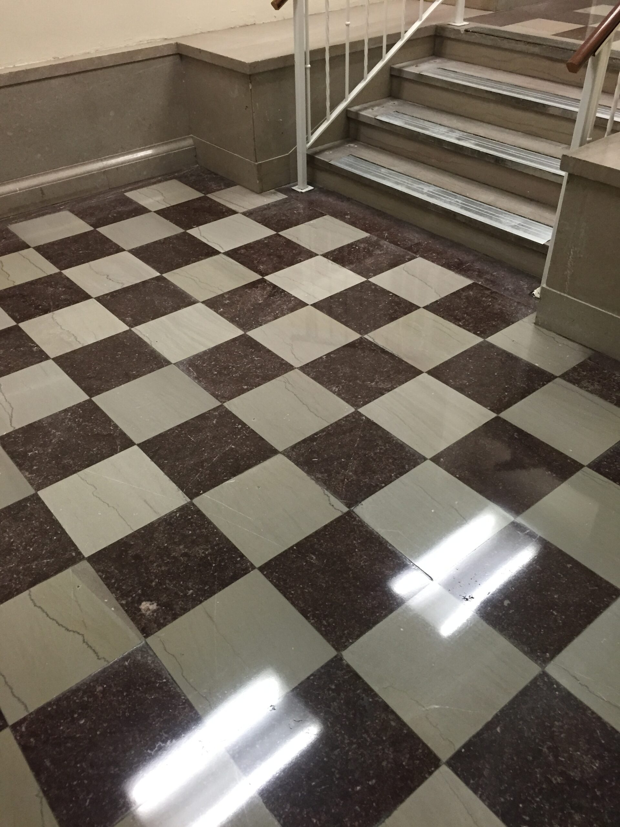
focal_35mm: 29
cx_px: 310
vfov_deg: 61.7
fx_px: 693
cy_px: 414
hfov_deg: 48.2
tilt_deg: -37.8
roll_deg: +2.0
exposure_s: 1/30
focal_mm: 4.15
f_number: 2.2
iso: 160
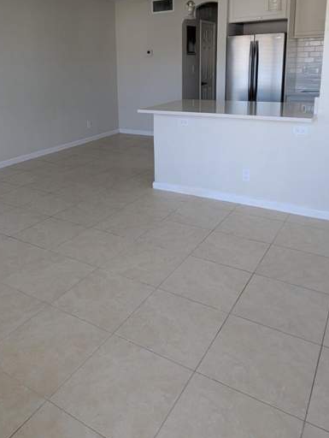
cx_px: 140
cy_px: 136
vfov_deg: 63.2
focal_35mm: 27
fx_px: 342
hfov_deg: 51.2
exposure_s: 1/49.2
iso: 43
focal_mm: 1.95
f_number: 2.2
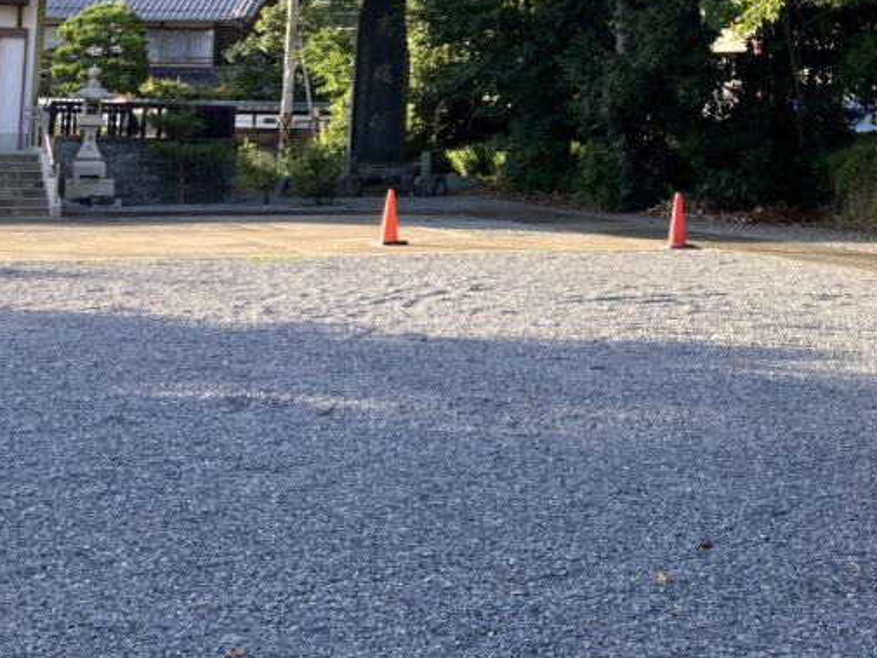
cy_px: -130
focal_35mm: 71
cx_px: 747
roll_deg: -0.4
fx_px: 1799
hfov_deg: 26.7
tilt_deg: +9.6
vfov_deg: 19.5
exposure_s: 1/333
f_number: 1.8
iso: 20
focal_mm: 3.99
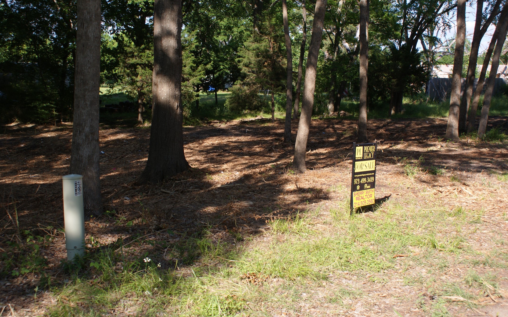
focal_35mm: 40
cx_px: 253
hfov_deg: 49.3
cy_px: 157
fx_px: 554
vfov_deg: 32.0
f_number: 5.6
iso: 100
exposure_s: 1/200
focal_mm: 26
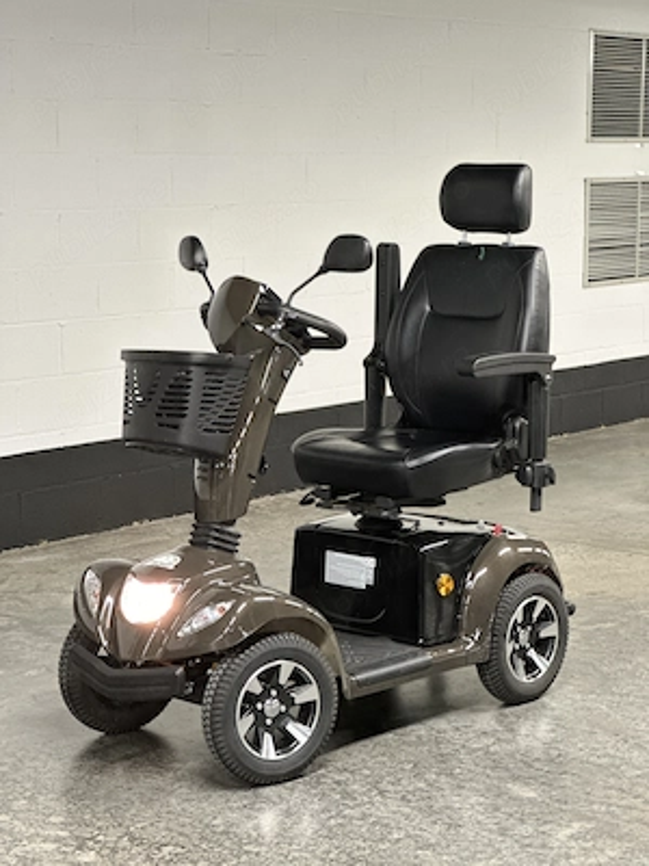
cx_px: 324
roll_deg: +0.2
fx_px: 1925
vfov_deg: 25.3
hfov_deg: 19.1
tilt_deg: -8.3
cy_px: 433
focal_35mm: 77
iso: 640
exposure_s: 1/15
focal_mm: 9
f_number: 2.8
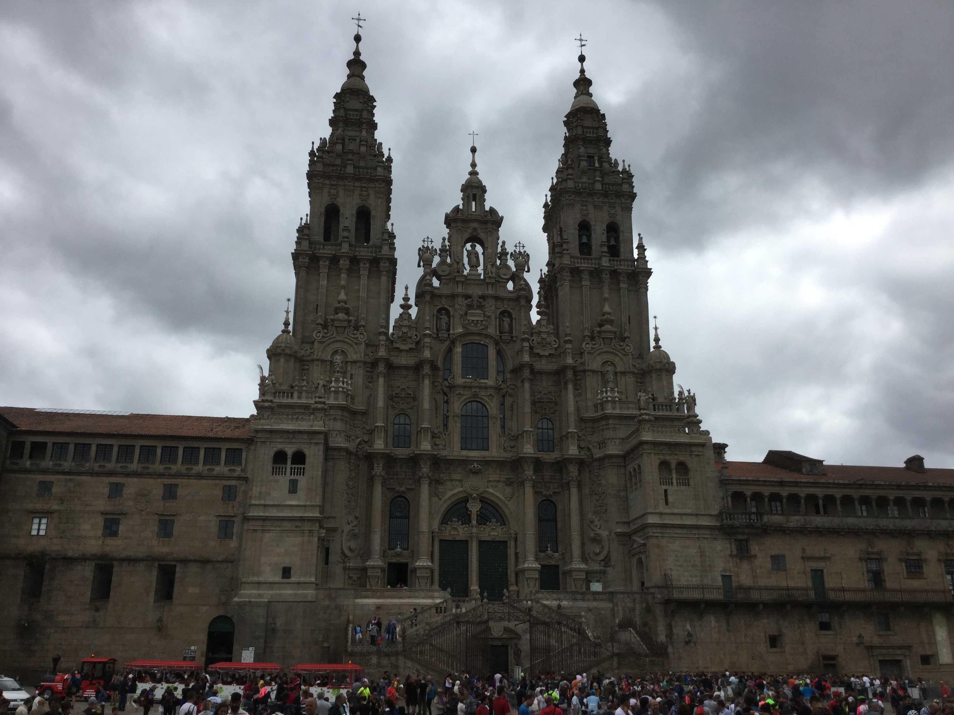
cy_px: 358
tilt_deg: +21.6
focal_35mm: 31
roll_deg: -0.3
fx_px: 854
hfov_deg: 58.4
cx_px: 477
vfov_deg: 45.4
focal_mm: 3.3
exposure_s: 1/1894
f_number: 2.4
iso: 25
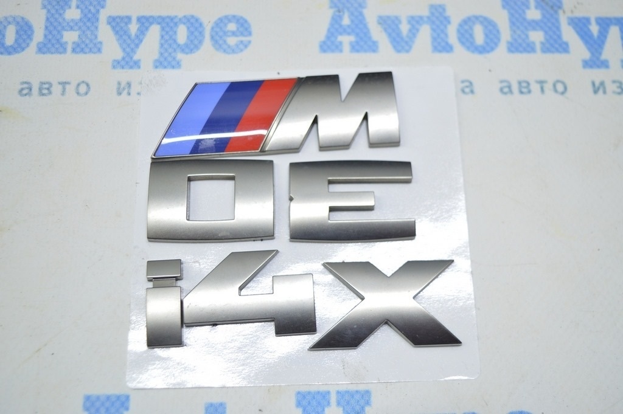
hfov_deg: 46.4
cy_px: 207
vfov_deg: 31.8
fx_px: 726
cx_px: 312
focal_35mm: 42
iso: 400
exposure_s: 1/40
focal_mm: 28
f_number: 4.2
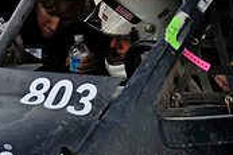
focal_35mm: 235
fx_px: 1520
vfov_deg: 5.8
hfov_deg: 8.8
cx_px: 112
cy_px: -94
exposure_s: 1/250
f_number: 5
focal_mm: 70
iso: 1000
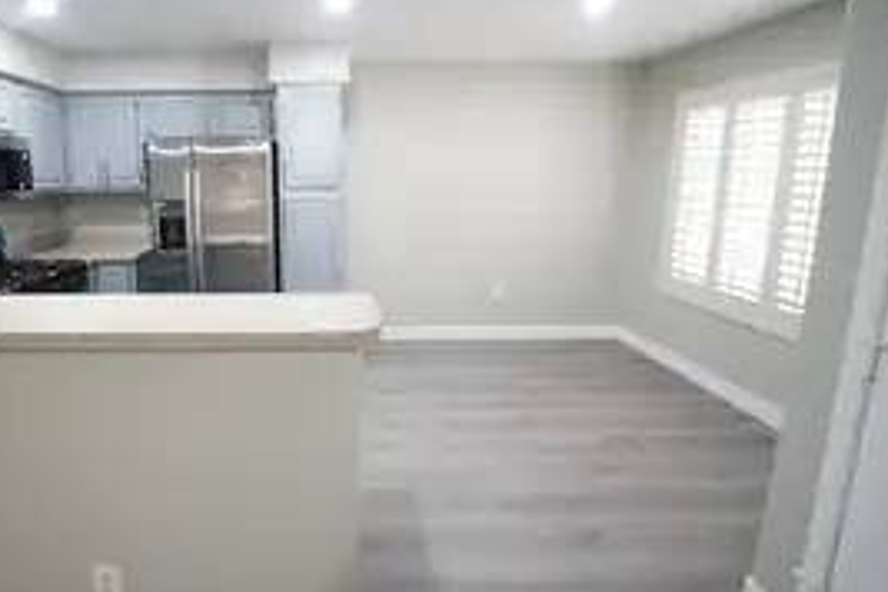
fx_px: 444
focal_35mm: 18
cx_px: 326
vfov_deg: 66.9
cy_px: 244
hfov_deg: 88.0
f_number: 9
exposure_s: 1/125
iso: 20000
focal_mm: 12
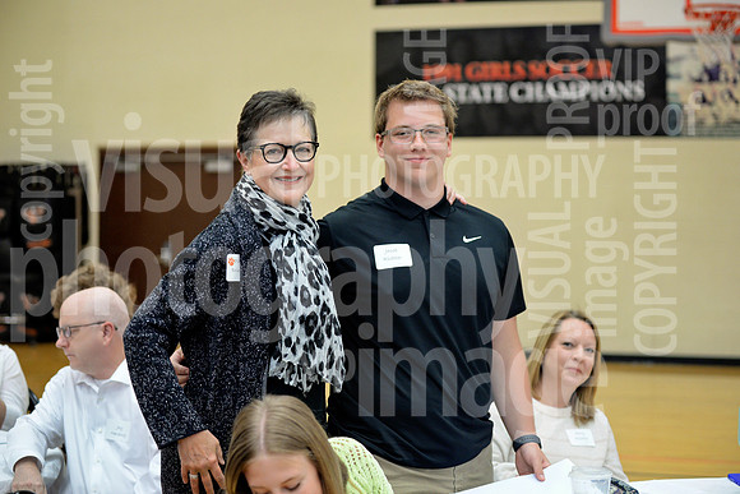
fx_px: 1439
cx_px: 370
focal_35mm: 70
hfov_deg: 28.8
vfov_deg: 19.5
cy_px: 247
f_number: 2.8
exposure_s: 1/250
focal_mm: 70
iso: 2000
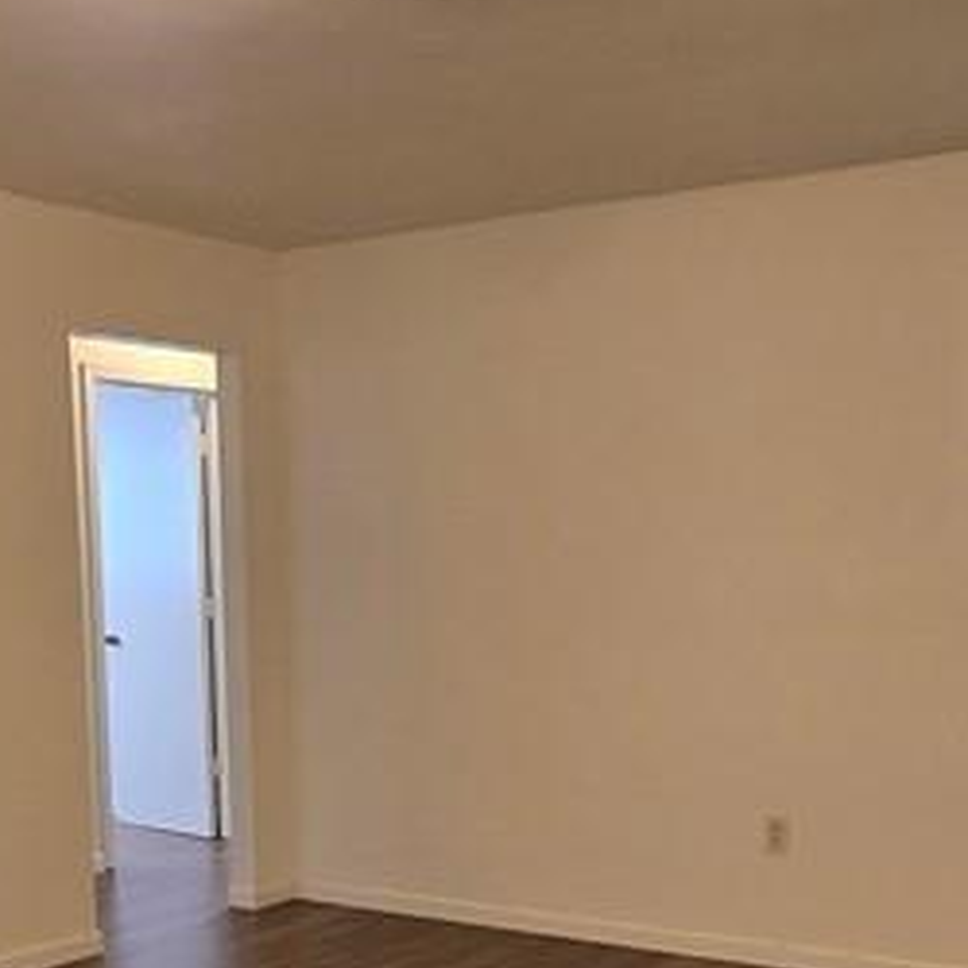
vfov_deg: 35.2
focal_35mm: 47
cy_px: 743
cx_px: 507
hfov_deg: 36.1
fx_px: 1487
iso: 200
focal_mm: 2.2
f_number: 2.2
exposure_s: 1/60
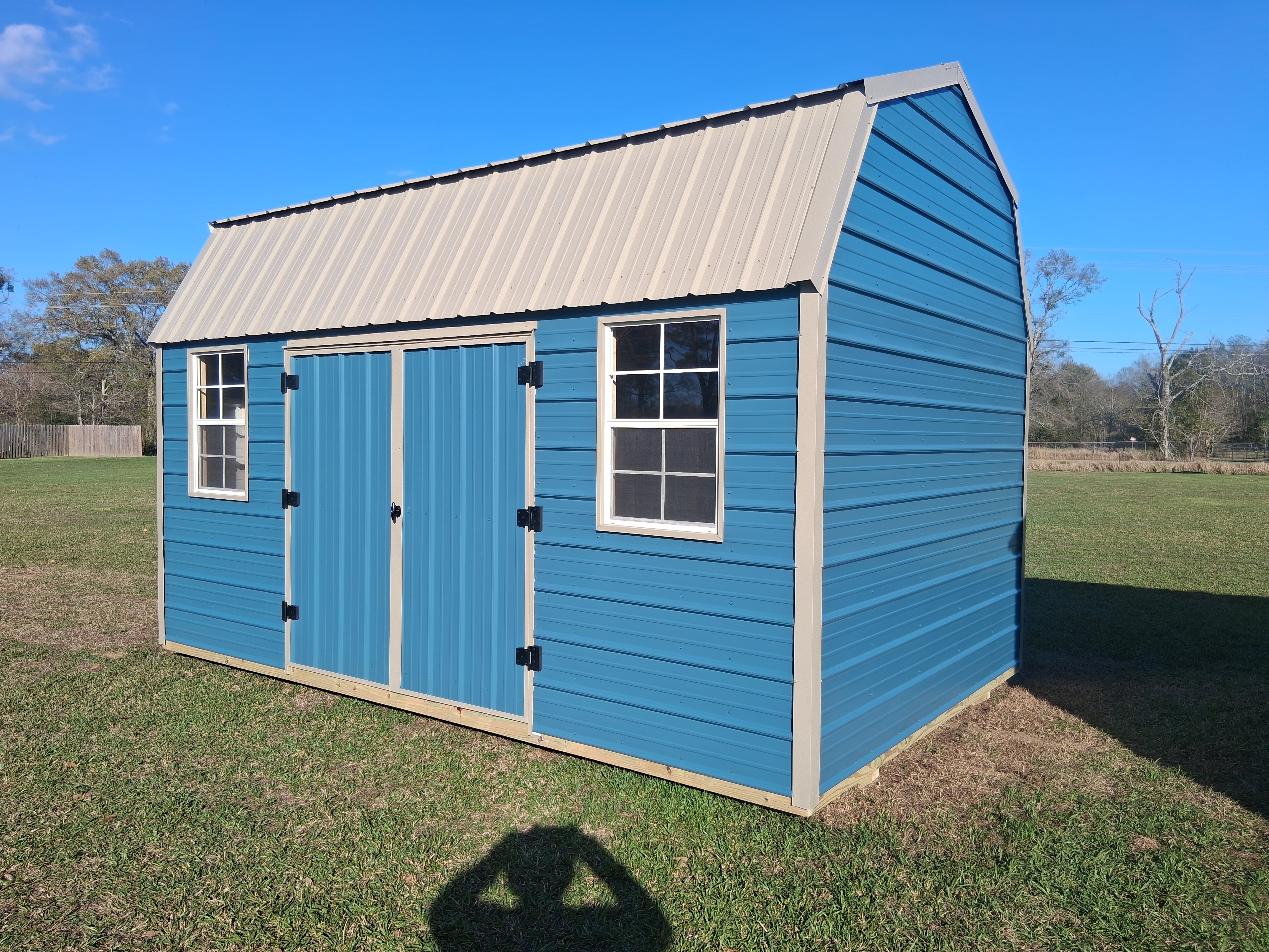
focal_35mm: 26
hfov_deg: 67.3
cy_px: 476
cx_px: 634
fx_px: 953
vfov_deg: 53.1
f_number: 1.8
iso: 25
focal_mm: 3.98
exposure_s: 1/484
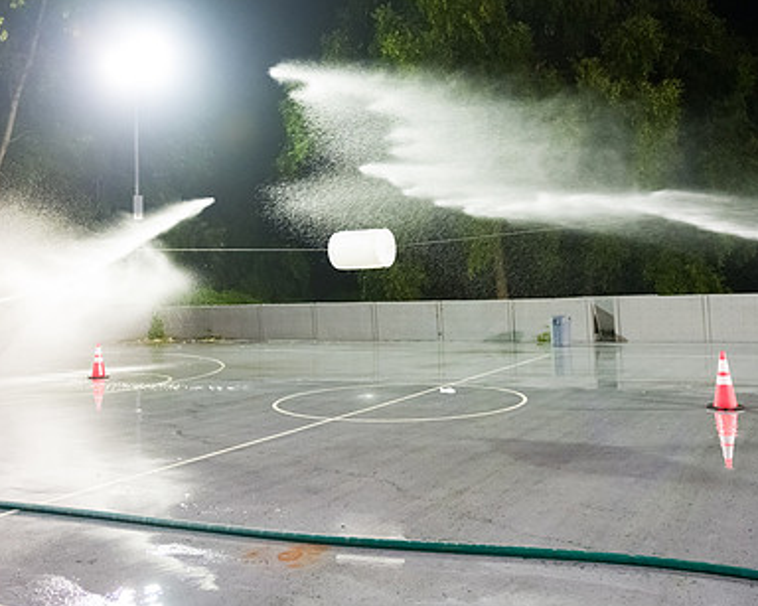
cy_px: 236
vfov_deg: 43.1
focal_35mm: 34
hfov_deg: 52.9
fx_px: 763
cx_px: 377
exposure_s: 1/160
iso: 6400
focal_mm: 24
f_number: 3.2
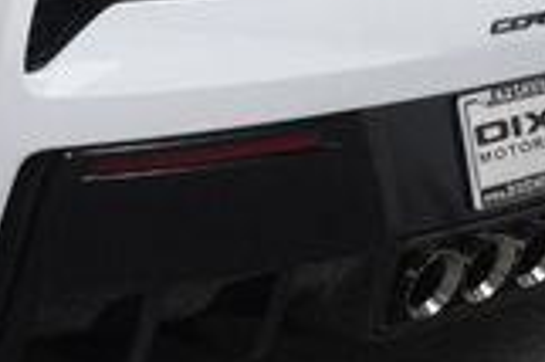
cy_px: -41
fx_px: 2163
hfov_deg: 14.0
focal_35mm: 143
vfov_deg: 9.5
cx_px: -91
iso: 100
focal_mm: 24
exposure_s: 1/160
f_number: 13
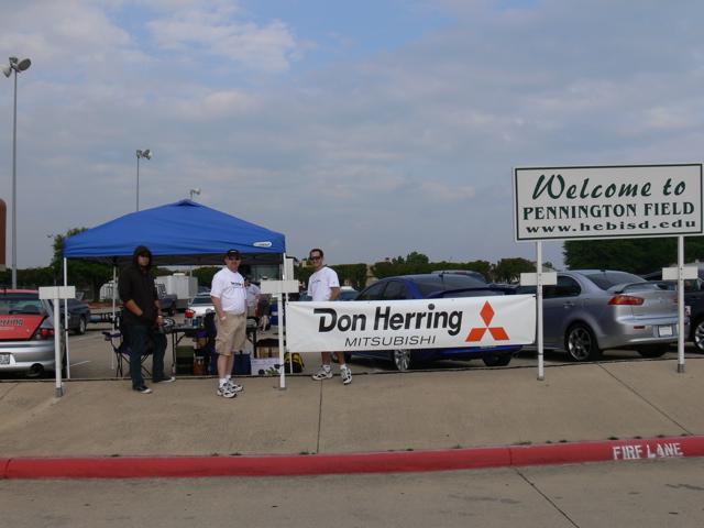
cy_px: 264
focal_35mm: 35
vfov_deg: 40.7
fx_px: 712
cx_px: 352
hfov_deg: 52.6
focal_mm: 7.4
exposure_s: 1/400
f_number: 5.6
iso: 80
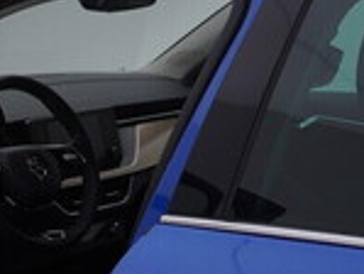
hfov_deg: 14.3
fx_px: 1347
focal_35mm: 128
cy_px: 307
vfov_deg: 11.4
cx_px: -195
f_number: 5
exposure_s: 1/125
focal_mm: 24
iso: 125
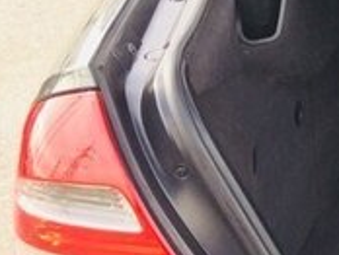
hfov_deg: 15.1
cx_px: 637
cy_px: 85
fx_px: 1079
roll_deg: +0.6
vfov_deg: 13.5
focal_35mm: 110
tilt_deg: -22.7
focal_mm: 4.15
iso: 32
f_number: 2.2
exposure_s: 1/238
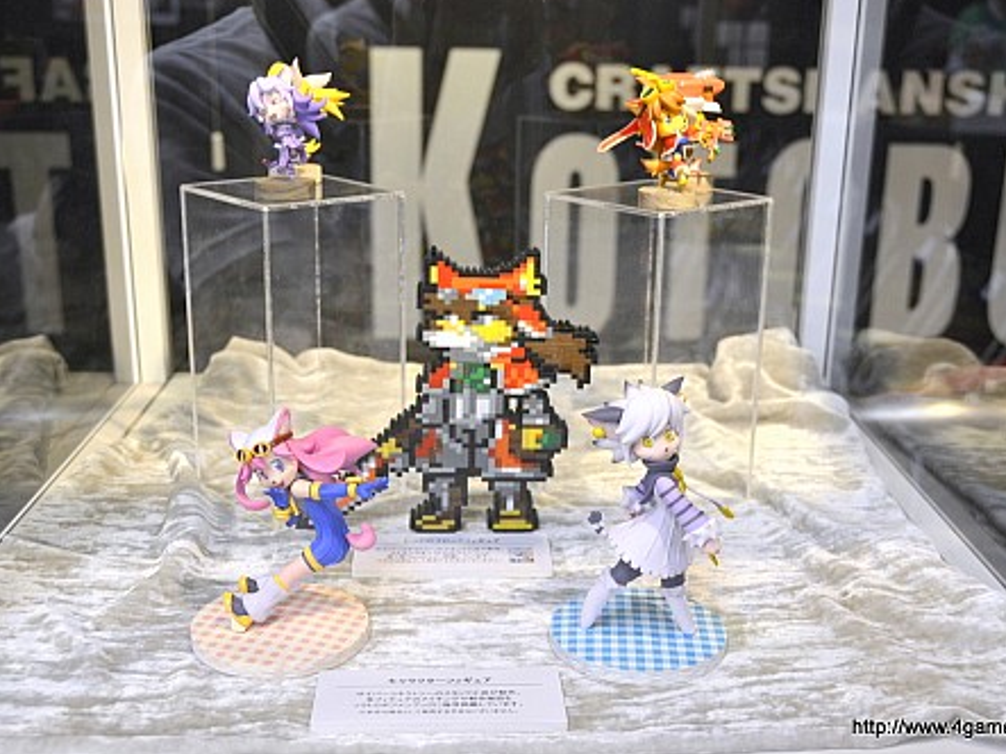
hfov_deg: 46.8
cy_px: 372
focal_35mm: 40
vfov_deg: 35.9
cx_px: 506
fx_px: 1162
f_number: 4
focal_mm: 24
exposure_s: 1/60
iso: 400
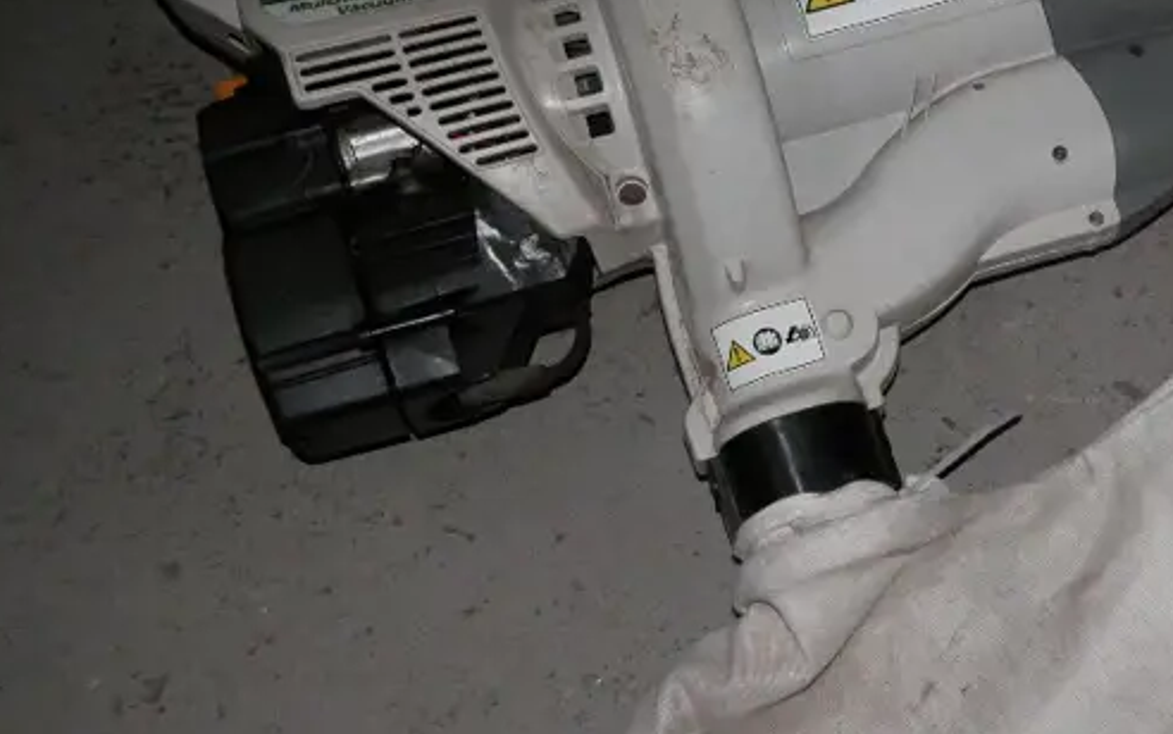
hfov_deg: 26.1
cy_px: 435
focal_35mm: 75
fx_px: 2399
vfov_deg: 17.4
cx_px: 1159
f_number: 5
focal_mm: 17
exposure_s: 1/125
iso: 3200
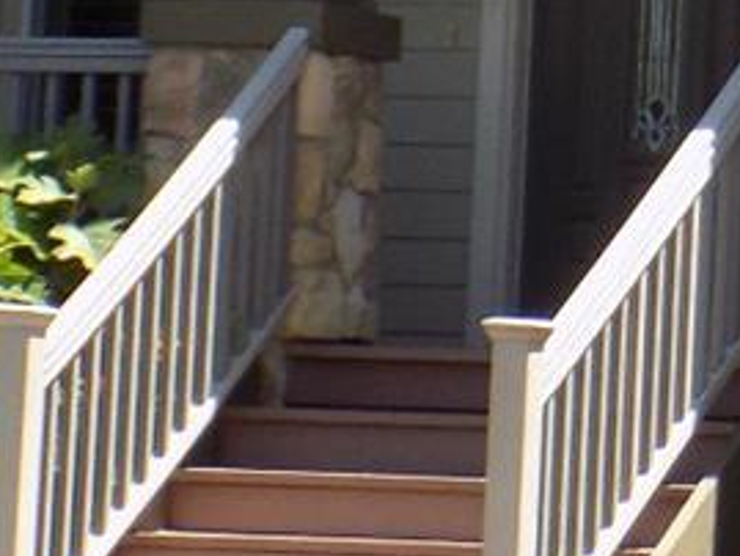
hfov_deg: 6.7
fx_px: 6202
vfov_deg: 5.1
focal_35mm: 290
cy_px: -504
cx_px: 1249
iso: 80
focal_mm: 9.3
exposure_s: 1/200
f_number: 3.9
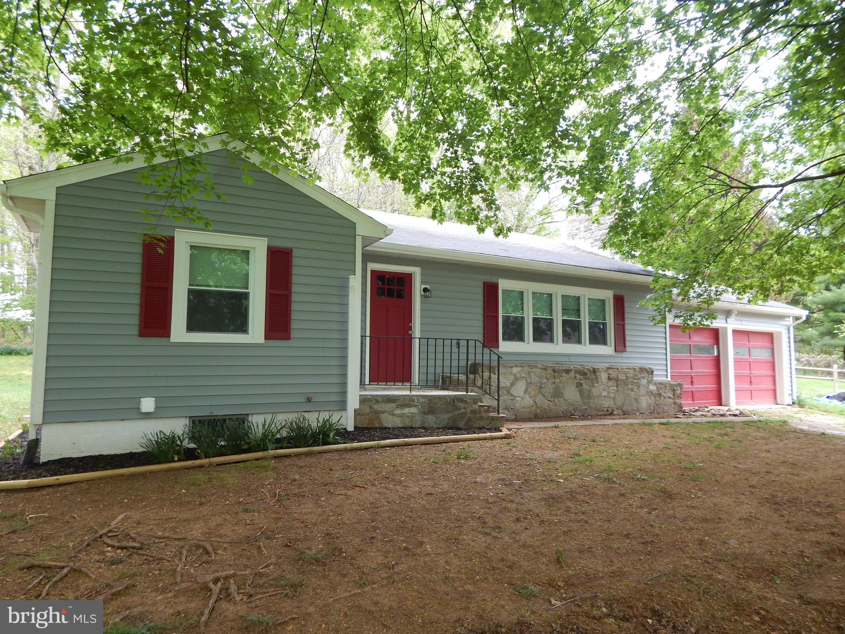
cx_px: 422
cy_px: 317
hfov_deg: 76.4
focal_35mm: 22
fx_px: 537
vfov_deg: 61.1
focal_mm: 4
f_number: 3
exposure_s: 1/100
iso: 125
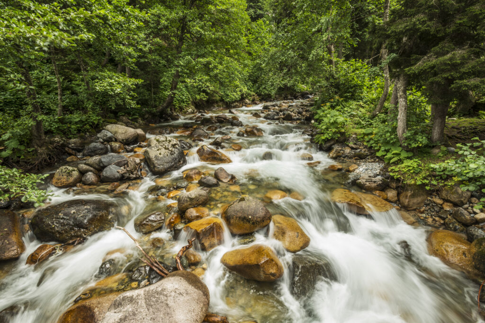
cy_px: 162
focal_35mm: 17
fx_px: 229
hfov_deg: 93.3
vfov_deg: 70.5
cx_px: 242
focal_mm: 17
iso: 50
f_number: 22
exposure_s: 1/5
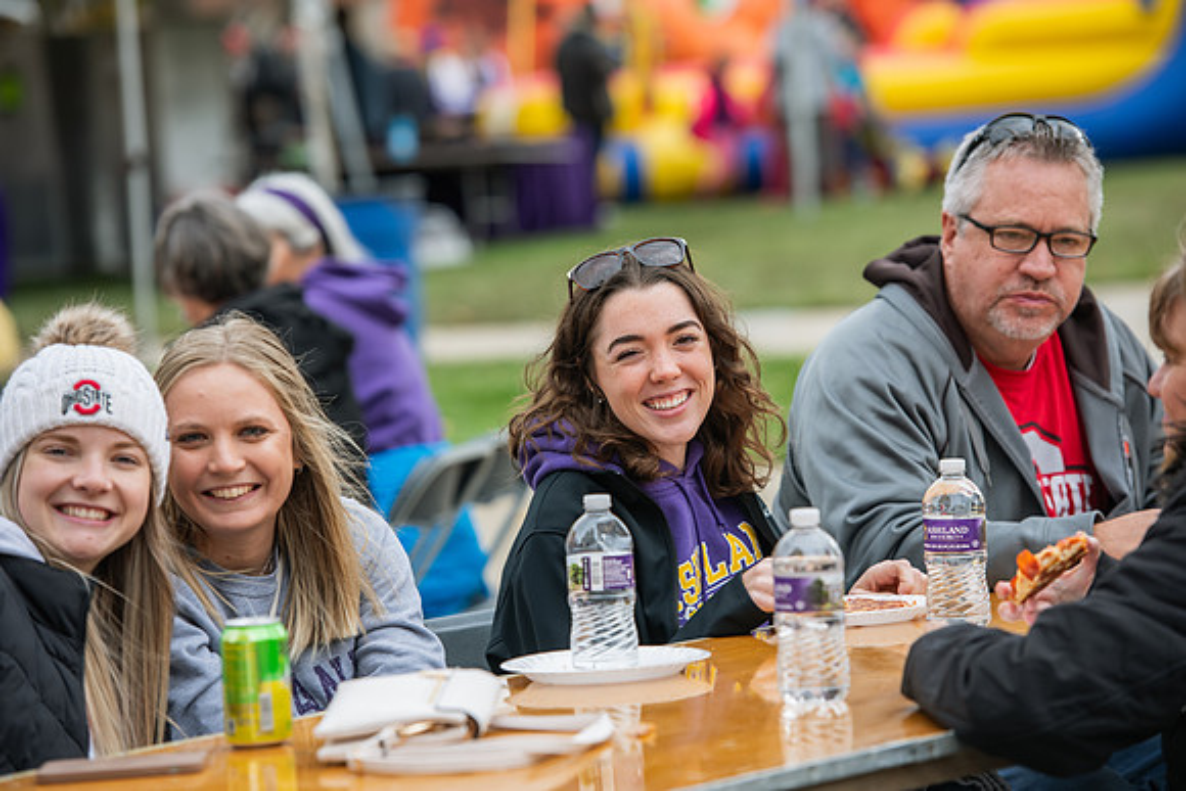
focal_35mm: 160
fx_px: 5272
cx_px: 593
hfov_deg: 12.8
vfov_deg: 8.6
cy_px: 396
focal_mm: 160
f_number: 4
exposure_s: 1/500
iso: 200
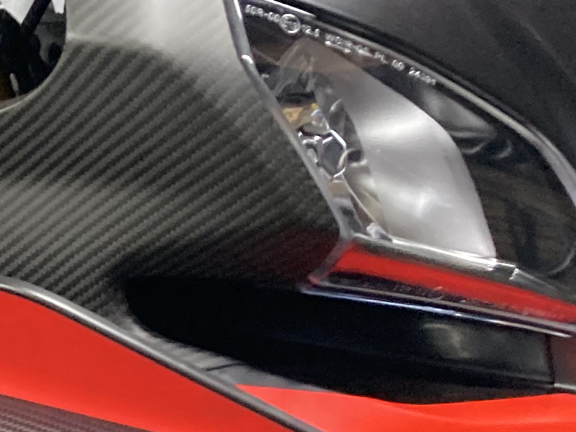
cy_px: 645
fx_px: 2114
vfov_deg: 11.2
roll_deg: -0.4
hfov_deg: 14.1
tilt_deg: -11.9
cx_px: -383
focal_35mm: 127
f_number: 1.8
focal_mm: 3.99
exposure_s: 1/50
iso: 200
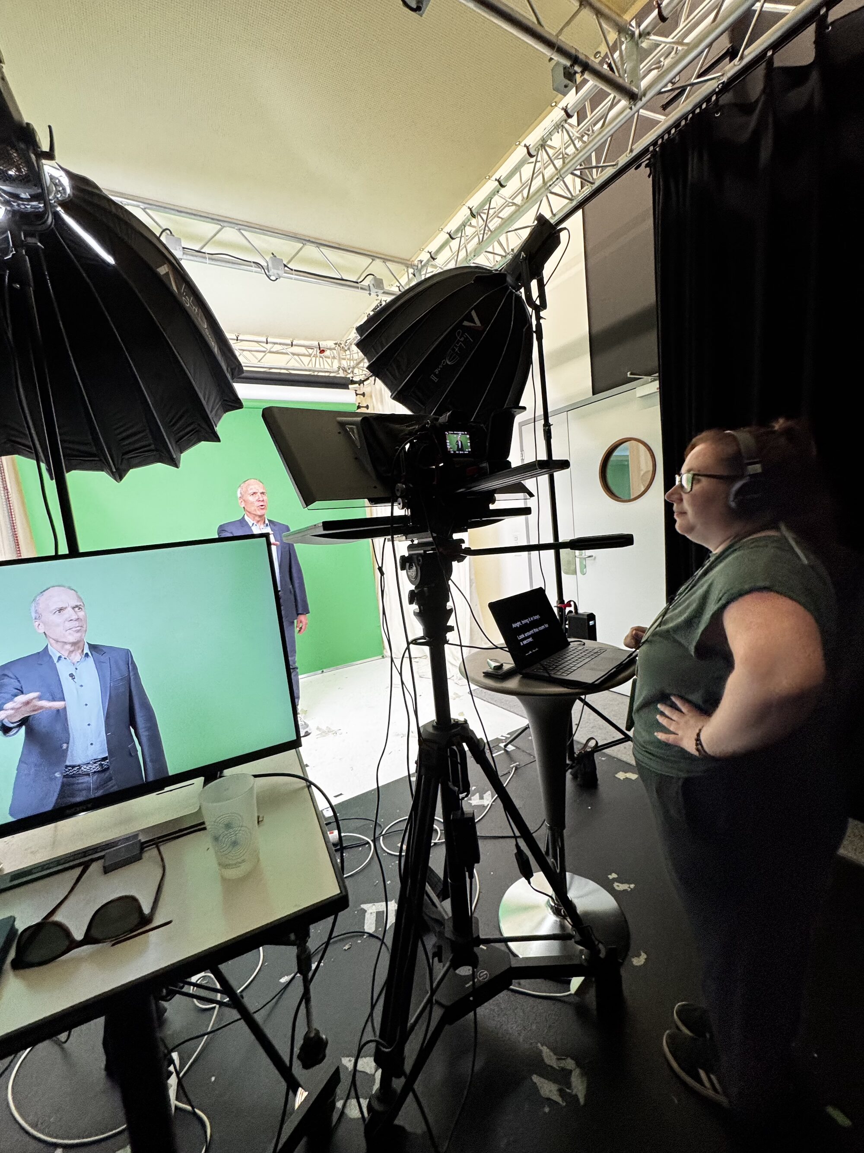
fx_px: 466
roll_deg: +5.4
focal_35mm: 14
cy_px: 576
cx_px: 432
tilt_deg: -6.8
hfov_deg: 85.7
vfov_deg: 102.1
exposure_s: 1/99
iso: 250
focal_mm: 2.22
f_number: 2.2
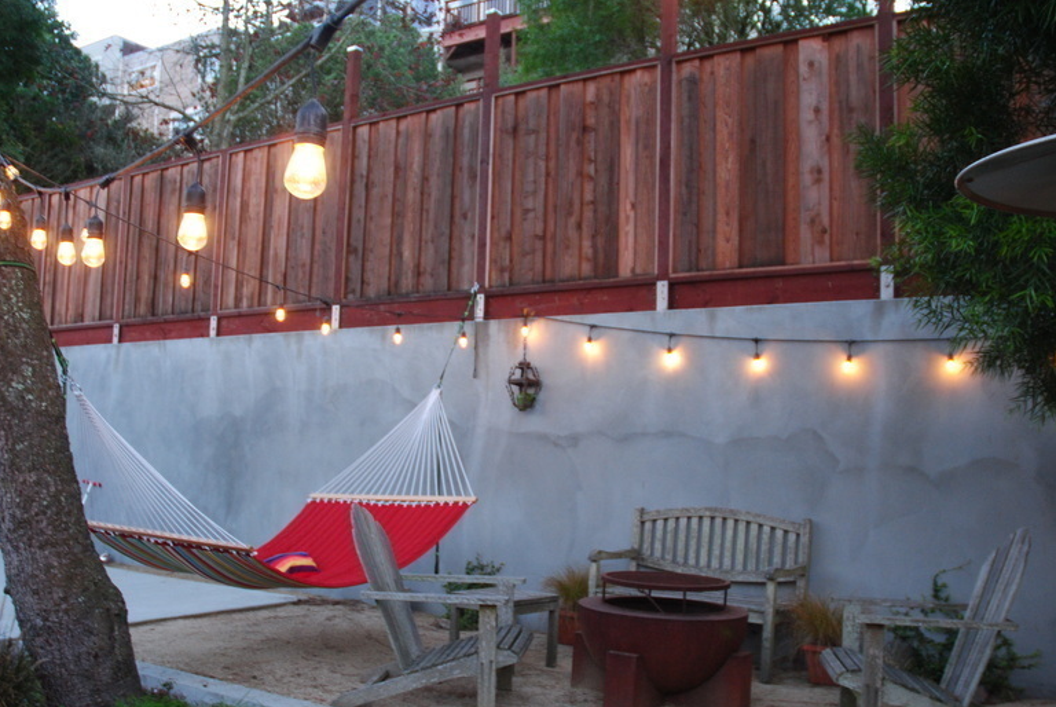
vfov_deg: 36.9
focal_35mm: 36
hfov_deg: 53.1
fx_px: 1057
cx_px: 509
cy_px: 400
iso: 400
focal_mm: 18
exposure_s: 1/15
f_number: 3.5
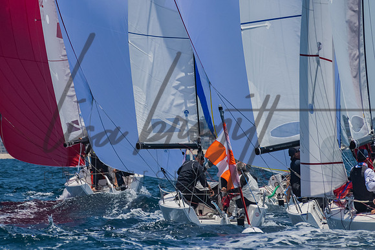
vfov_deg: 3.8
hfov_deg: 5.7
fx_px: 3788
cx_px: 188
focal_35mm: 364
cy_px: 125
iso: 640
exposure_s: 1/1600
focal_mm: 240
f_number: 14
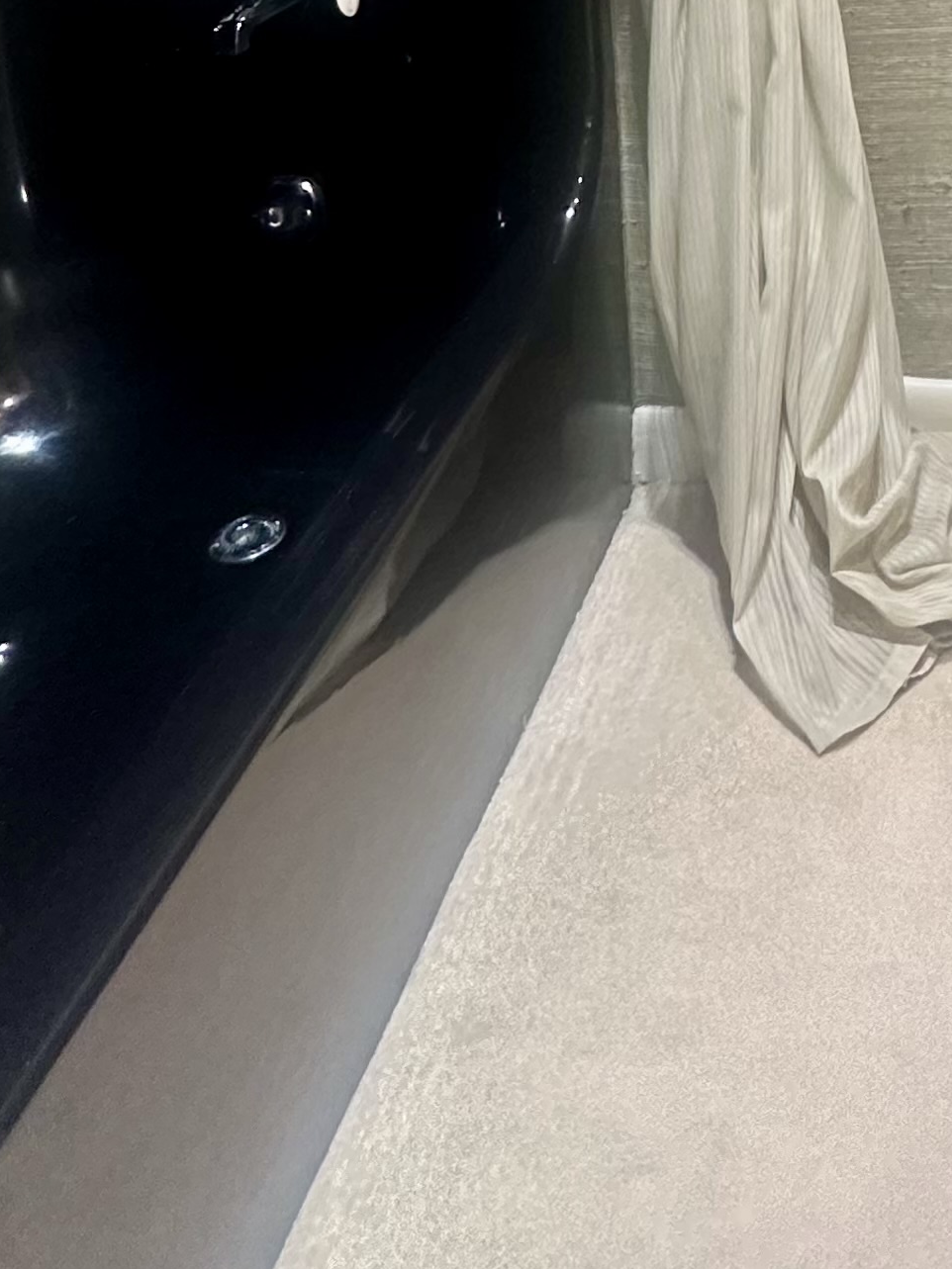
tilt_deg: -1.8
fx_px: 1614
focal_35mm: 44
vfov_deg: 30.4
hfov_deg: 31.1
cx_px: 892
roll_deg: +2.8
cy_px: -499
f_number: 2.2
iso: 250
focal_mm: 2.22
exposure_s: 1/60
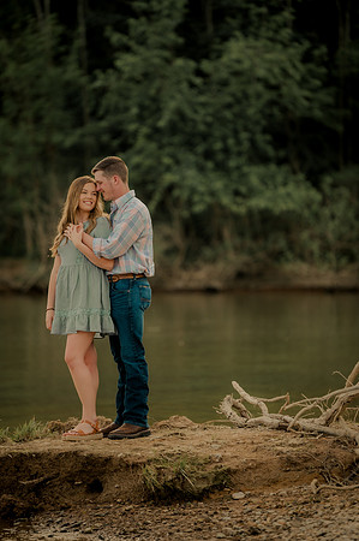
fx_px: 2998
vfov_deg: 10.3
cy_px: 270
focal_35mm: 200
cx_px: 180
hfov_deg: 6.9
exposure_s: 1/400
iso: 160
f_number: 2.8
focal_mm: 200
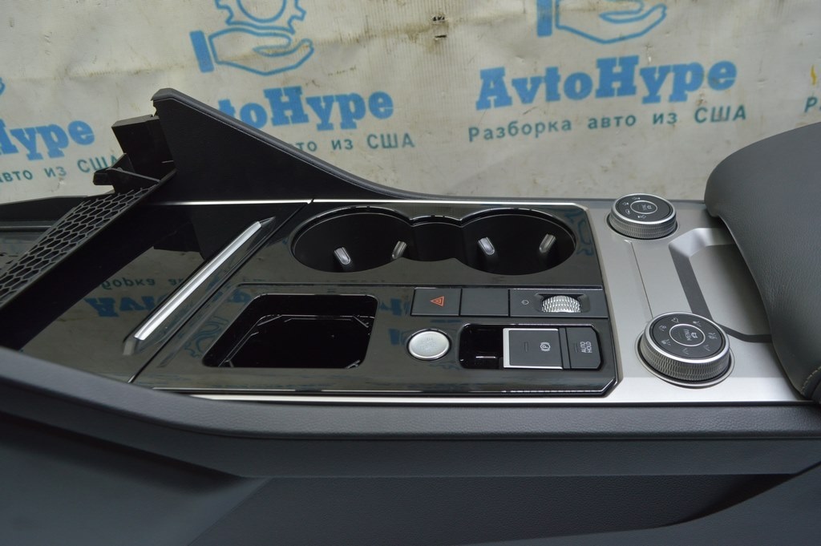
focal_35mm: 30
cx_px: 410
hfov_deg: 62.0
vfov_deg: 43.5
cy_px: 273
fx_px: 684
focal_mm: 20
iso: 400
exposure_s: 1/20
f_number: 5.6
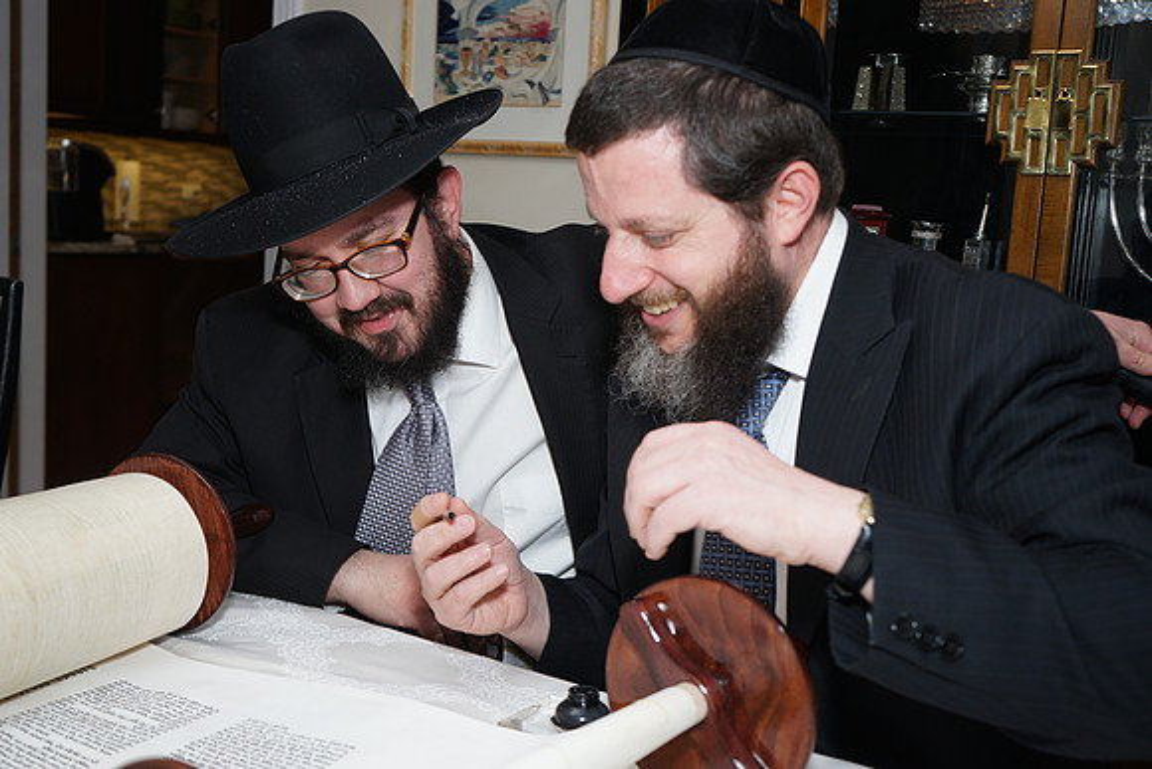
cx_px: 576
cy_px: 384
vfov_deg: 34.2
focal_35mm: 39
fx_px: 1248
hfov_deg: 49.5
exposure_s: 1/100
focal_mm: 39
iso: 320
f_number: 5.6
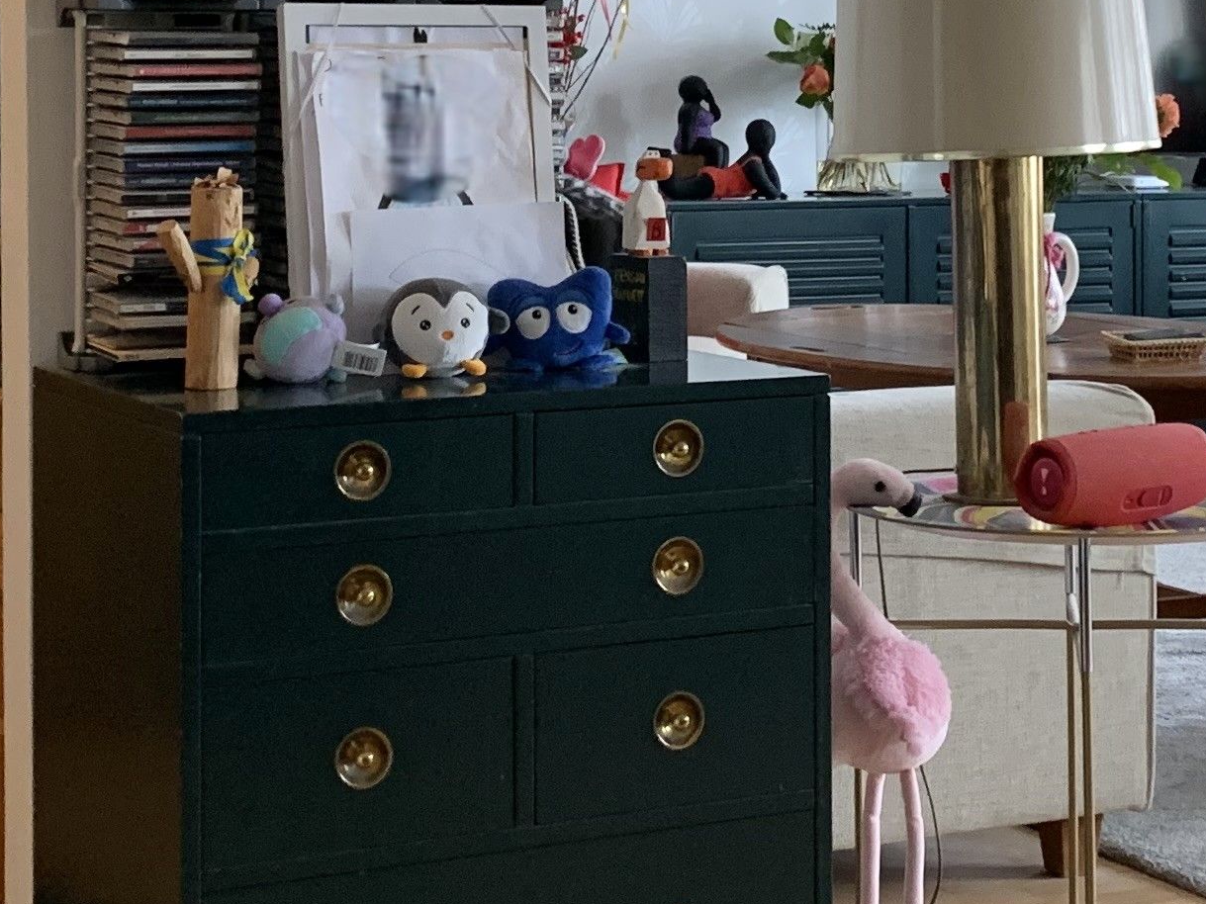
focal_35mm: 86
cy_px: 189
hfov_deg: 22.7
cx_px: 745
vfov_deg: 17.0
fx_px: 2996
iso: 250
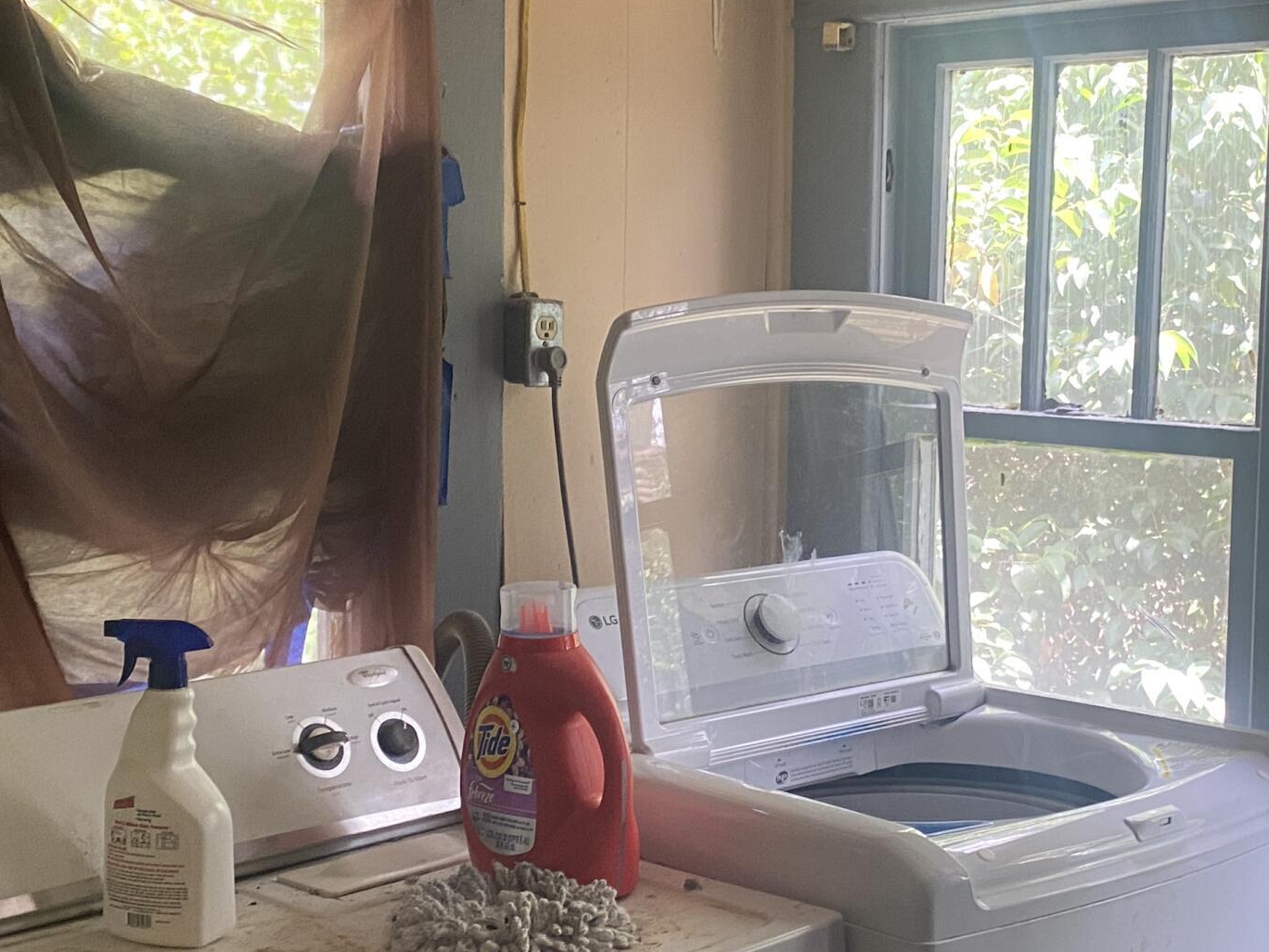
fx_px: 2090
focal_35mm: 57
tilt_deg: -6.8
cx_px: 838
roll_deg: -1.8
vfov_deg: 25.7
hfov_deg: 33.5
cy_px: 503
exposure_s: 1/60
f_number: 1.8
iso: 125
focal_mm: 4.25
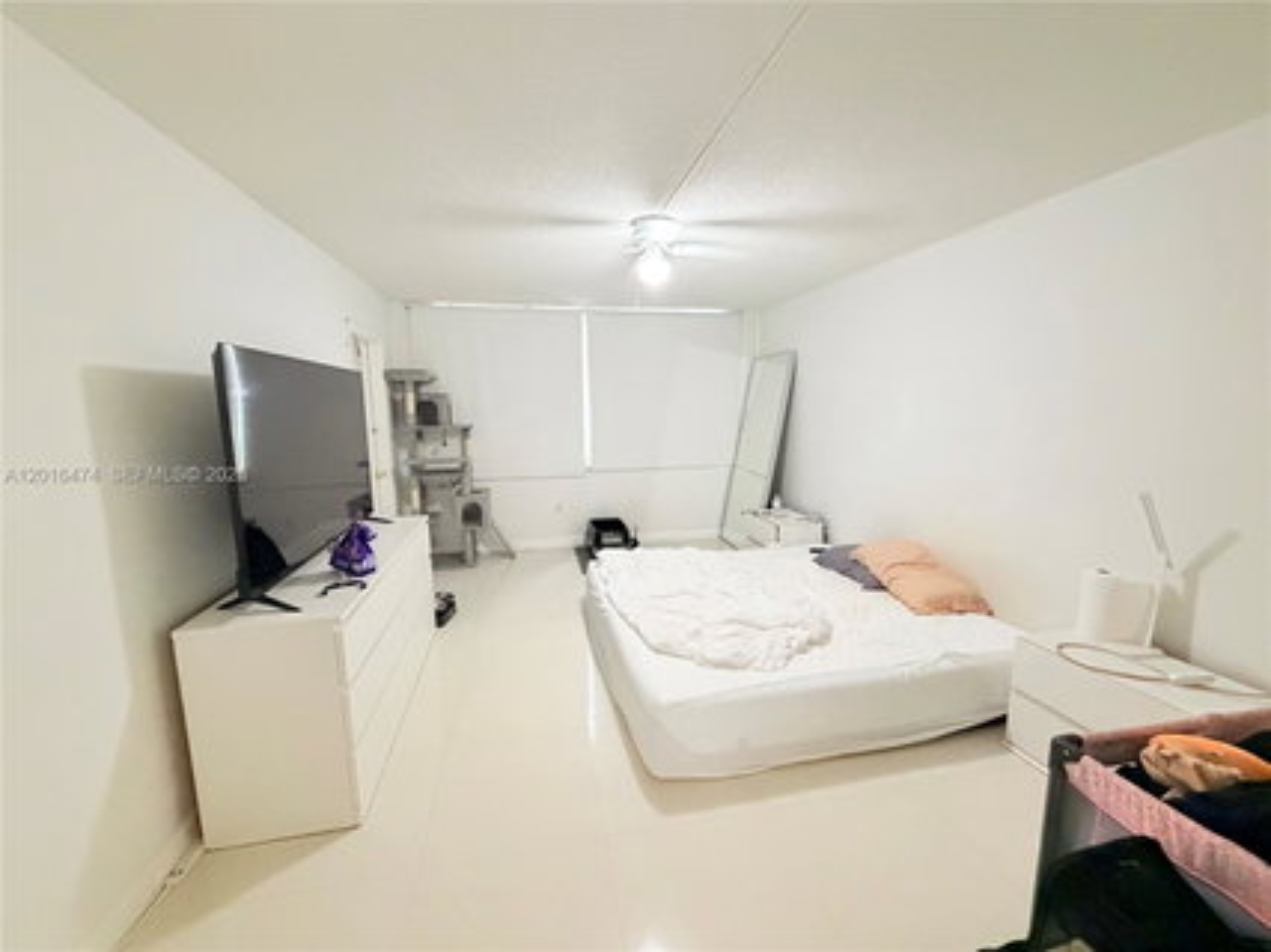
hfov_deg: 102.1
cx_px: 636
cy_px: 476
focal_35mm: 14
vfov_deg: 85.6
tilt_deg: -8.2
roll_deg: +0.6
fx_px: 514
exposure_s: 1/60
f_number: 2.2
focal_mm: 2.22
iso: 1000
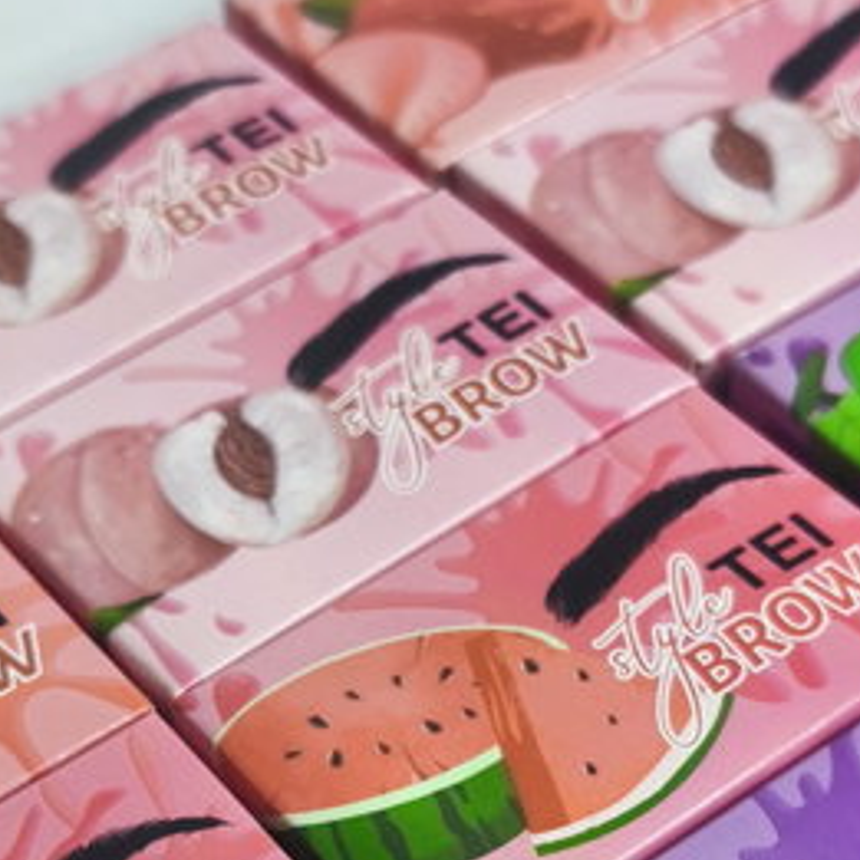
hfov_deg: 20.9
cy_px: 736
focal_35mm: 83
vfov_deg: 20.6
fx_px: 2333
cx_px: 412
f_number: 1.65
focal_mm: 6.18
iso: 320
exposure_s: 1/100
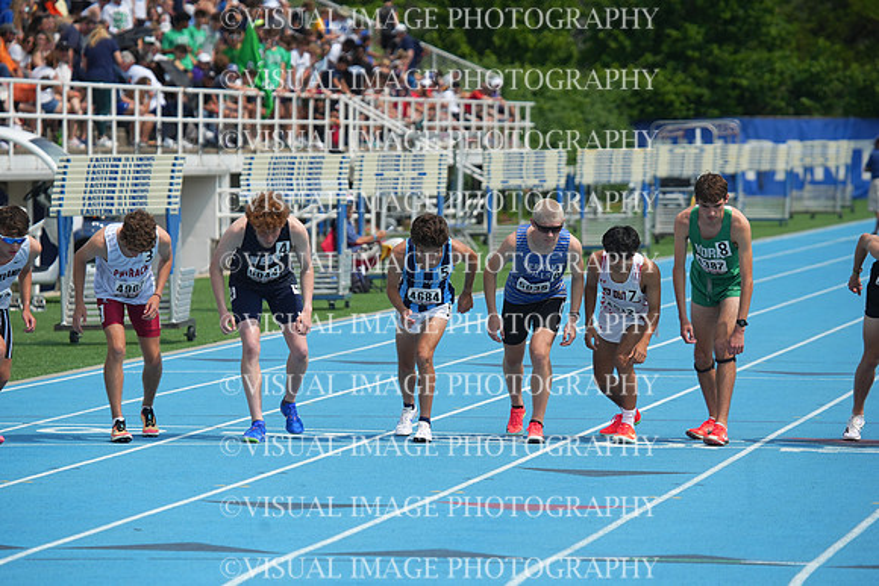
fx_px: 6105
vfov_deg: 5.5
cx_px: 440
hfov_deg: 8.2
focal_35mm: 250
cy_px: 293
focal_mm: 250
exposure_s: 1/3200
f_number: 5.6
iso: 500
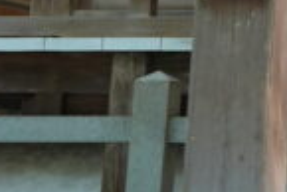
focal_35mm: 247
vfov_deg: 5.4
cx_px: 924
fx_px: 1971
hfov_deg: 7.2
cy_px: -248
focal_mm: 35
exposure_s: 1/250
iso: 800
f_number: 3.5
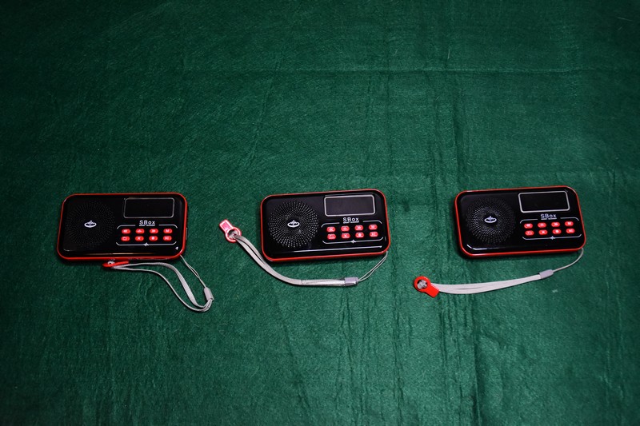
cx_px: 320
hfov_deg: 47.9
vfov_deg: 33.0
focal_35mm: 40
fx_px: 720
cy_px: 213
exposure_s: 1/100
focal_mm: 27
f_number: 4.5
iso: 2500
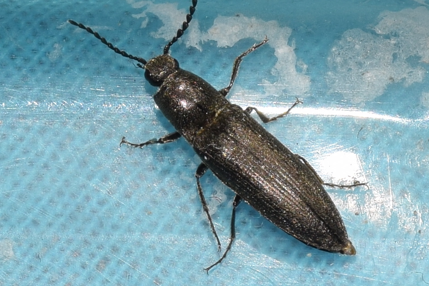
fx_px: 2502
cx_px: 214
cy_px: 143
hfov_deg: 9.8
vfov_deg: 6.5
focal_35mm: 210
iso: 100
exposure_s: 1/160
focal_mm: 140
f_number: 13
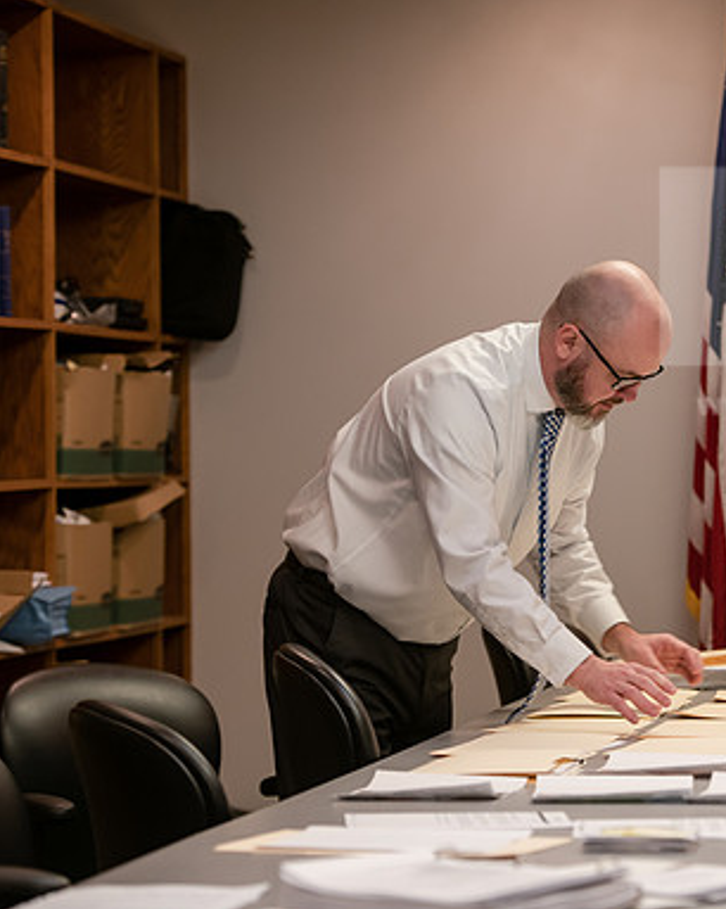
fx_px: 3898
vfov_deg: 13.3
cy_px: 454
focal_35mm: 145
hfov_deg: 10.6
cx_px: 588
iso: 500
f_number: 4
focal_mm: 102
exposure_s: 1/125
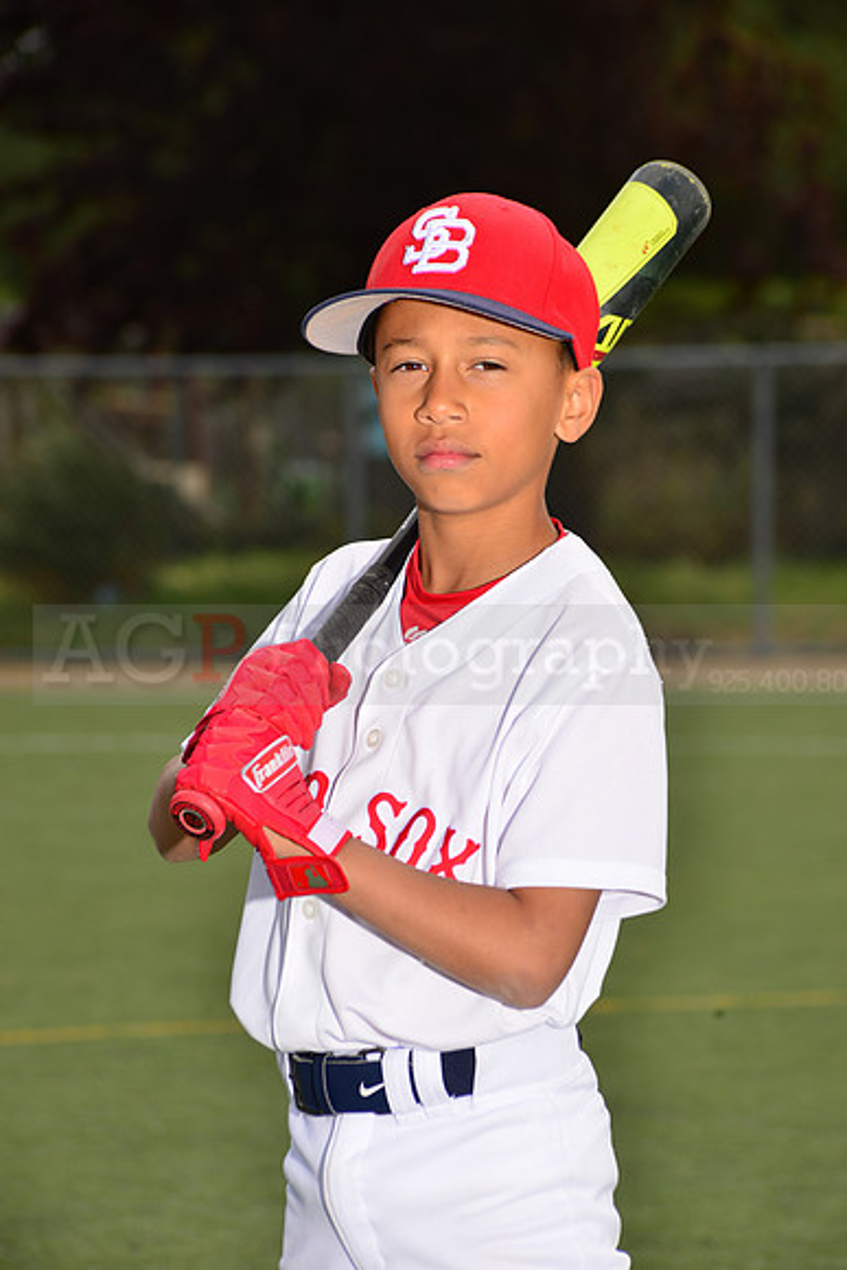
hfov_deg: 6.9
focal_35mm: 200
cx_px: 424
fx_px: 7054
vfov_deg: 10.3
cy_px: 635
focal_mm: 200
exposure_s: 1/200
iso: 125
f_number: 11
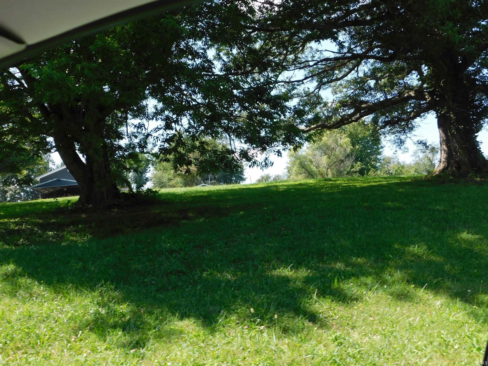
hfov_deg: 51.4
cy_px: 183
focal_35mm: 36
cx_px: 244
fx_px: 508
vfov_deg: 39.7
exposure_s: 1/400
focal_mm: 6.3
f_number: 3.5
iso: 125
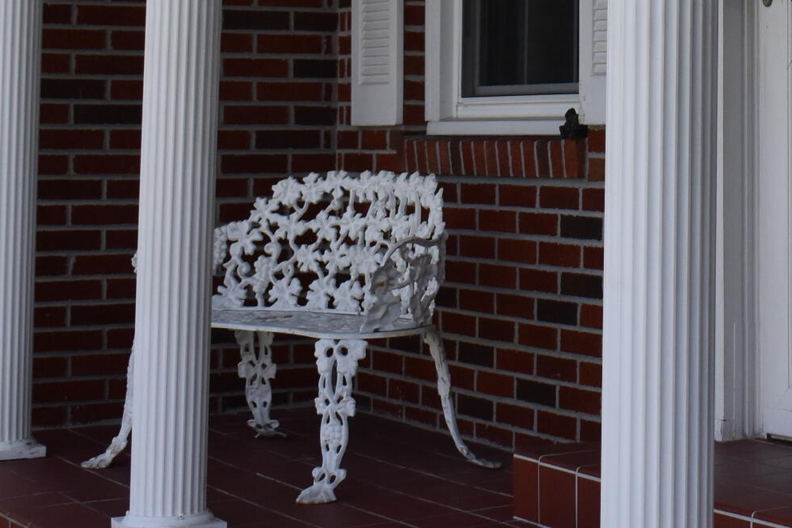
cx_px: 806
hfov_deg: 19.8
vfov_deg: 13.4
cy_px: -35
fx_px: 2200
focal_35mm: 100
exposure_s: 1/4000
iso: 640
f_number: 3.8
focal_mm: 22
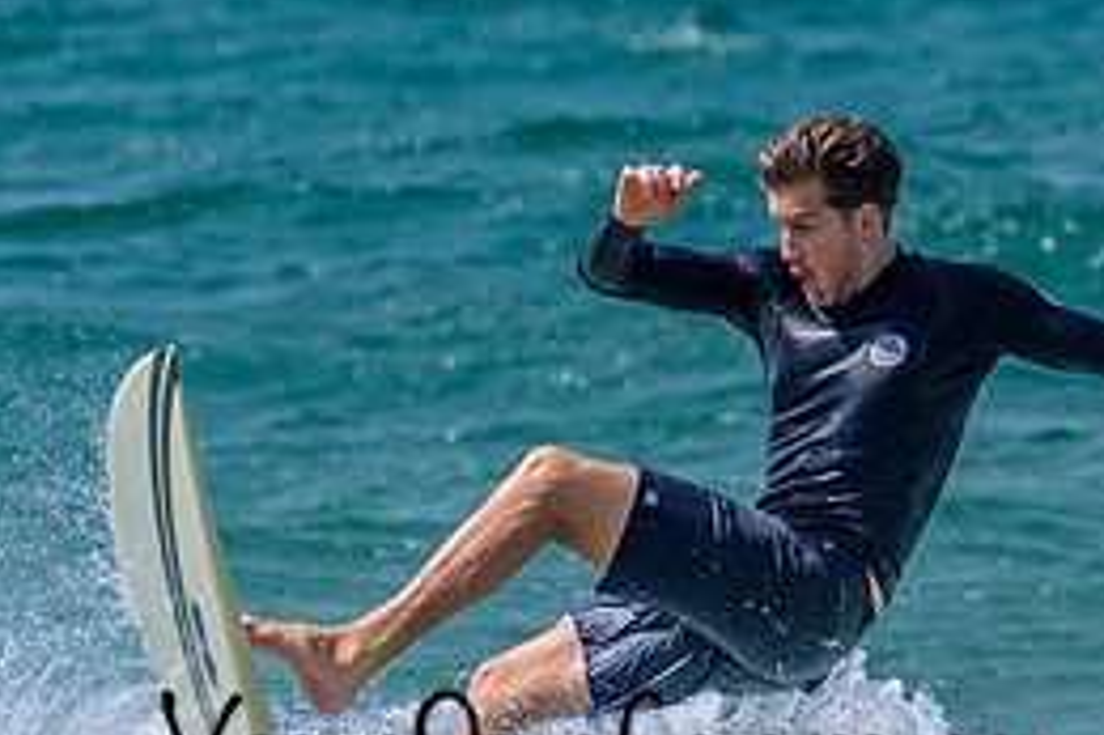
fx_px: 50229
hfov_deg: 1.3
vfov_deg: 0.8
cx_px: 558
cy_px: 737
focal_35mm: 1639
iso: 900
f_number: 11
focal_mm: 600
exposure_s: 1/2000
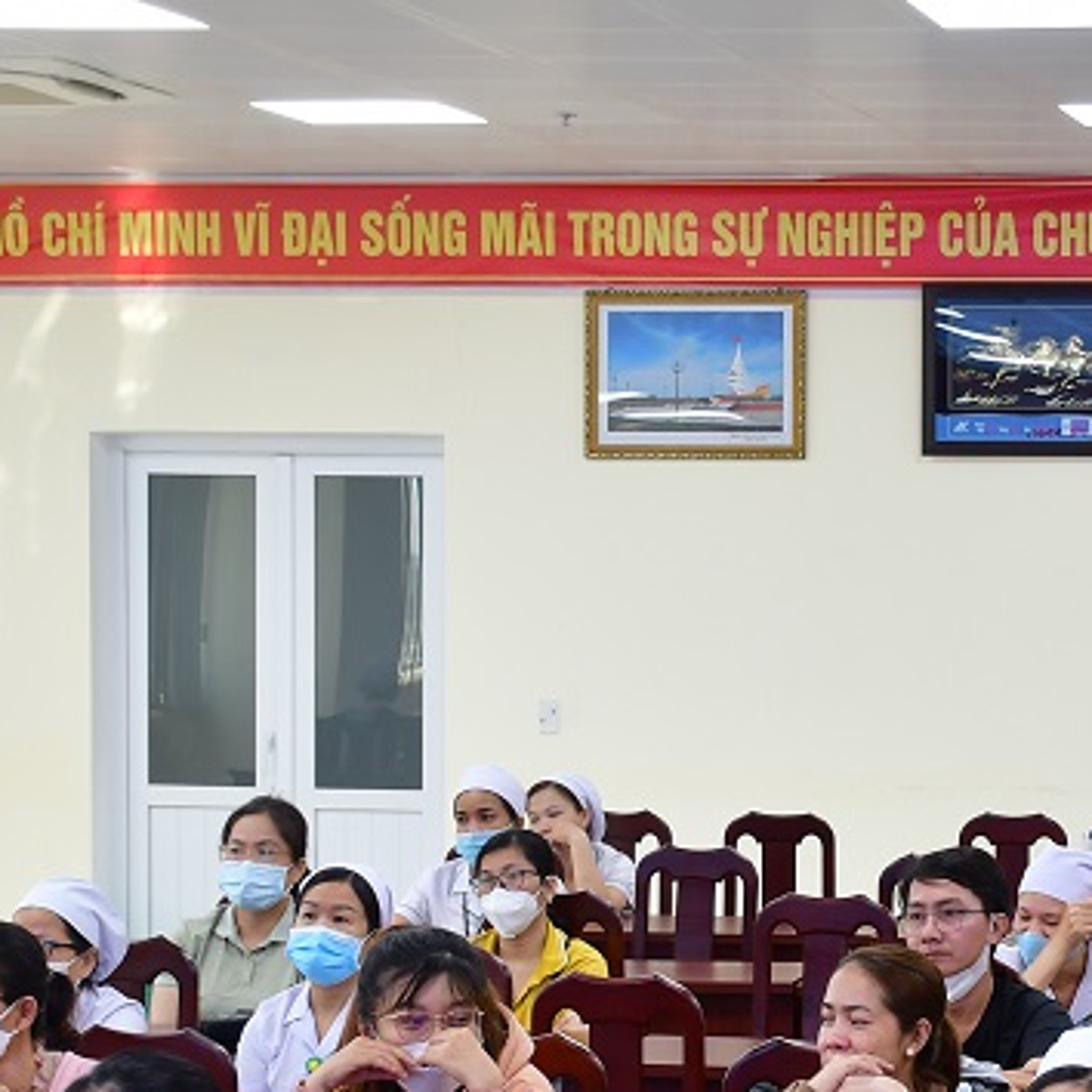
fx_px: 3819
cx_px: 1092
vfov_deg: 16.2
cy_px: 773
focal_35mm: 107
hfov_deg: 16.0
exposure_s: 1/50
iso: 450
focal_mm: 27
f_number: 5
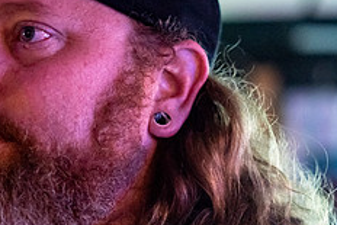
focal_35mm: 135
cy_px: 145
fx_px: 1264
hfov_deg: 15.1
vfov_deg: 10.2
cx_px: 58
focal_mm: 50
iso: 2500
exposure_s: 1/125
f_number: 1.8
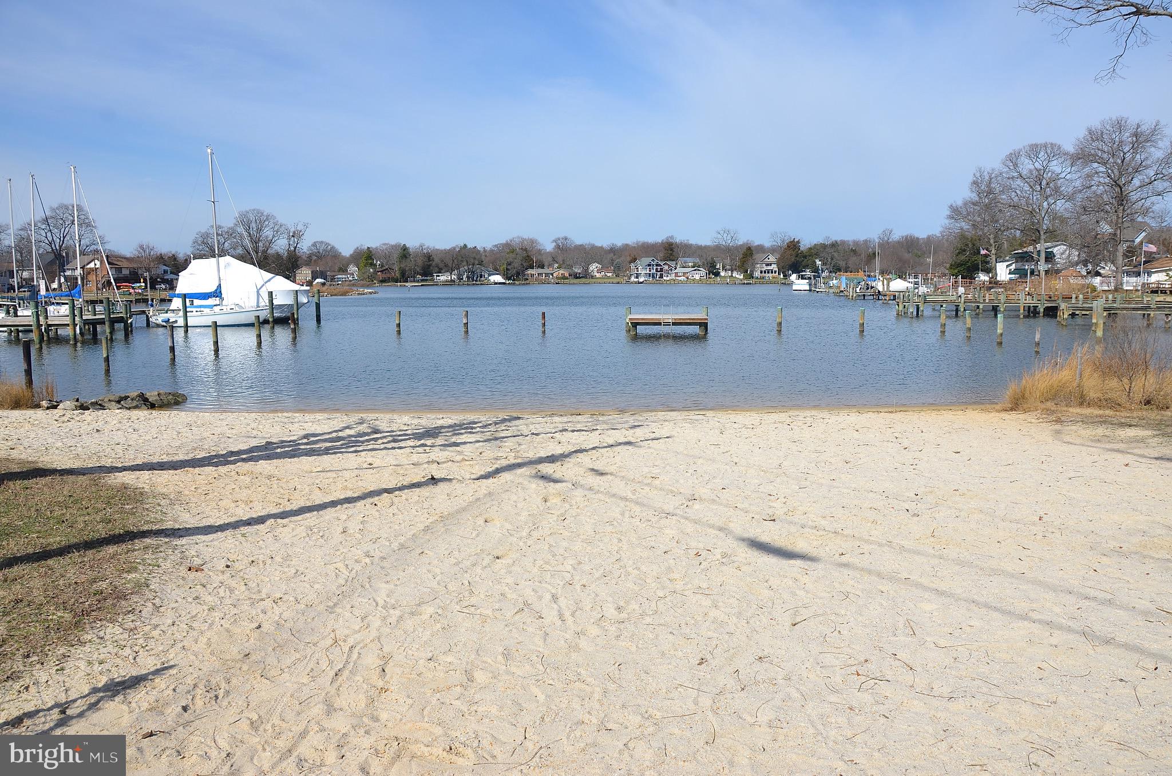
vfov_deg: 47.7
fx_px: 877
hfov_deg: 67.5
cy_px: 388
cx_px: 586
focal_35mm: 27
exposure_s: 1/320
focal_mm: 18
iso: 100
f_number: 9
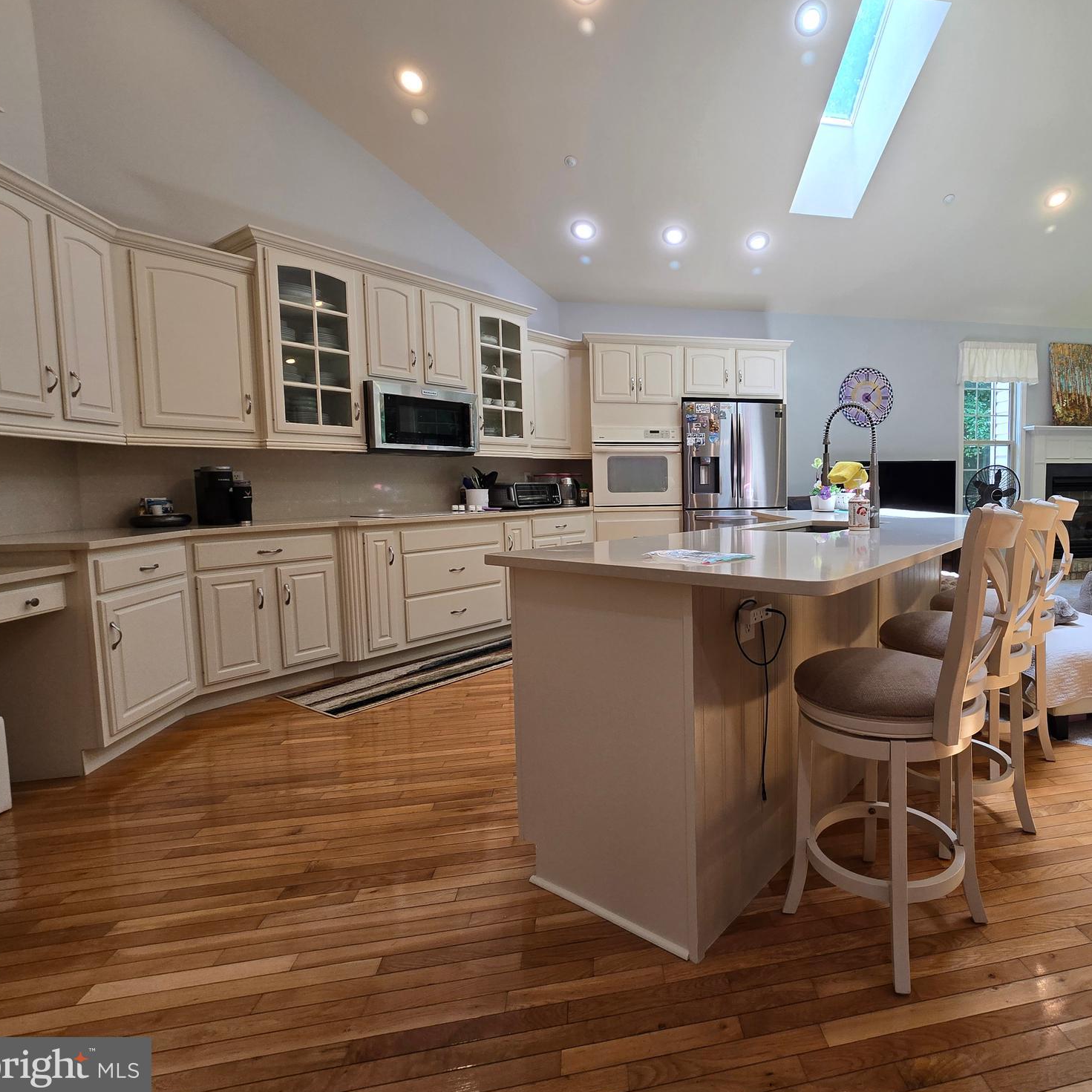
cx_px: 726
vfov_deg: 87.4
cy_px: 528
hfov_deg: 84.5
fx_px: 571
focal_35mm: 16
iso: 50
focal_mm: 2.2
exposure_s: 1/60
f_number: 2.2
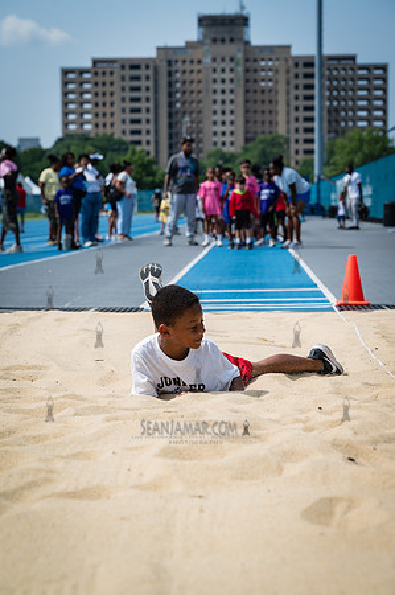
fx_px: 1353
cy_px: 298
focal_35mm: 82
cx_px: 198
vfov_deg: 24.8
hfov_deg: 16.6
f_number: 5
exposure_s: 1/800
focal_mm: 82
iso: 100
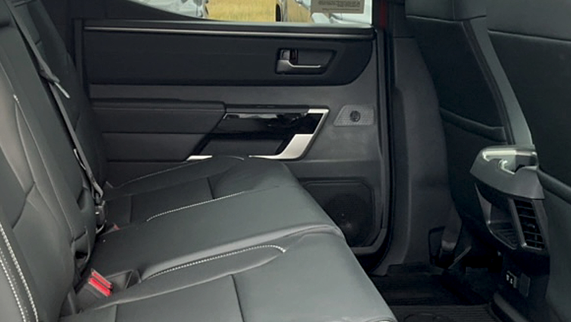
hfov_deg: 38.5
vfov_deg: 22.2
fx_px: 818
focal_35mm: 54
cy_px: 173
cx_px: 298
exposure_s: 1/120
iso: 40
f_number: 1.8
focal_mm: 3
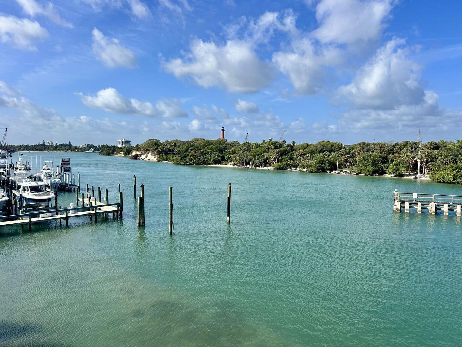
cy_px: 174
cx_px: 231
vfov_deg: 53.1
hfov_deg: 67.3
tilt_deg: -6.0
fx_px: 347
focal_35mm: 26
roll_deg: -0.3
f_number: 1.5
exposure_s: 1/5076
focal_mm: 5.7
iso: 50
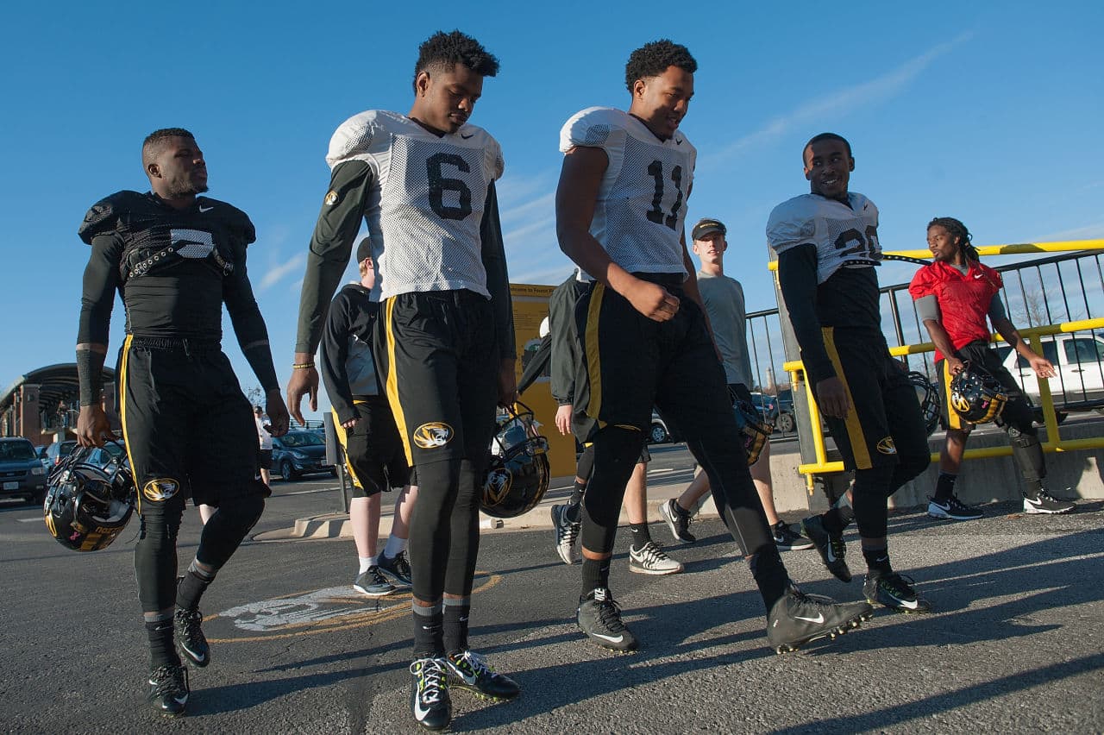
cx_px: 552
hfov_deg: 73.8
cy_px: 368
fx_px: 736
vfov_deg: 53.1
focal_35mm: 24
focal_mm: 24
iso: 250
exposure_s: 1/1600
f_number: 5
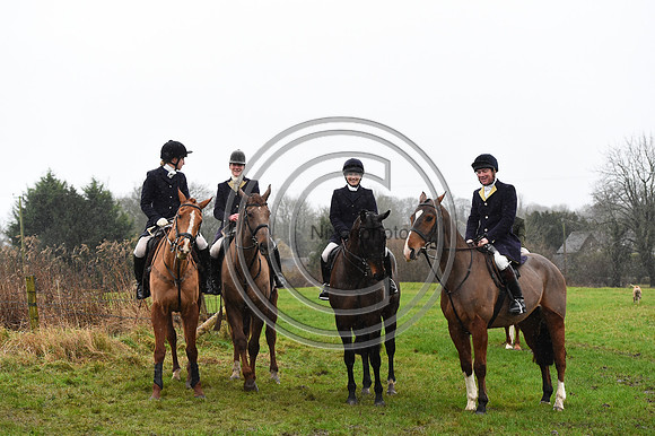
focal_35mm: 75
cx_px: 328
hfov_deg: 27.0
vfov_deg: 18.2
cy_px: 218
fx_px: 1364
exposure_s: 1/800
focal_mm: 75
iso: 4000
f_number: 4.5
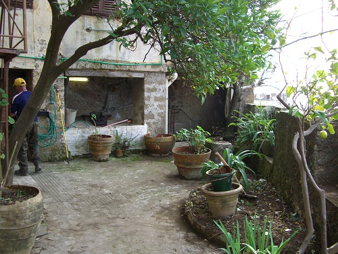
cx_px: 169
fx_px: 371
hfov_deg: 49.0
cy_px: 127
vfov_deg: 37.7
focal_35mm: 38
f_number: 2.8
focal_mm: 7.9
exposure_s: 1/125
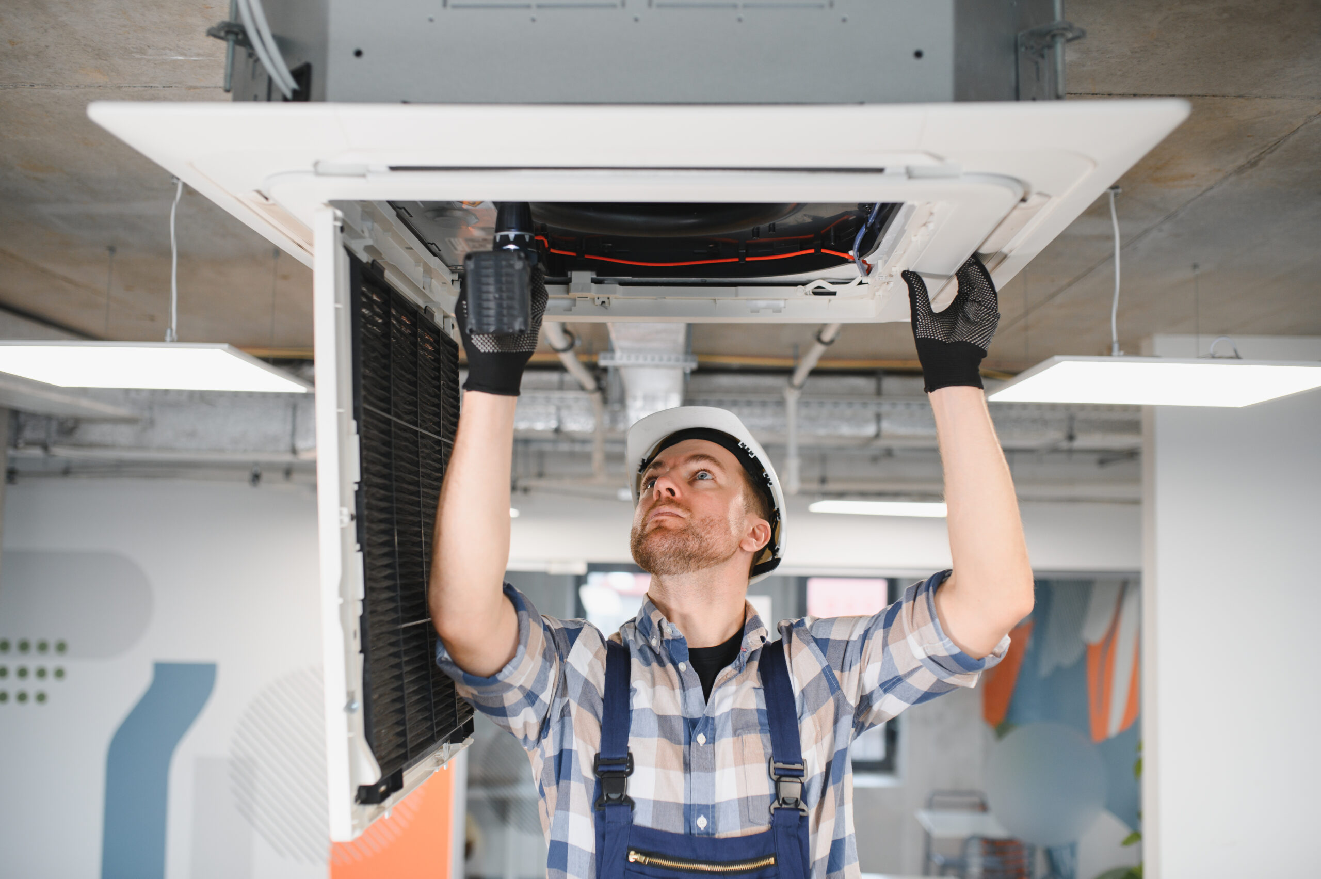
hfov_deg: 54.5
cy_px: 440
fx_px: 1283
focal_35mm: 35
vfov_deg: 37.8
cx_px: 660
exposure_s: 1/160
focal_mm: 35
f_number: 2
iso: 250
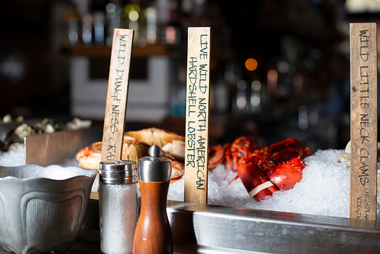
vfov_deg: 27.0
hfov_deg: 39.6
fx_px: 528
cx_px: 190
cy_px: 127
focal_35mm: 50
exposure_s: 1/200
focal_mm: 50
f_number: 2.8
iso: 200
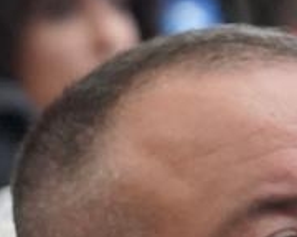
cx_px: -521
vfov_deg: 2.4
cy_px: 359
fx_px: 5582
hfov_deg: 3.0
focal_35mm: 635
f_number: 4
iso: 5000
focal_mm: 81
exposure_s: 1/160
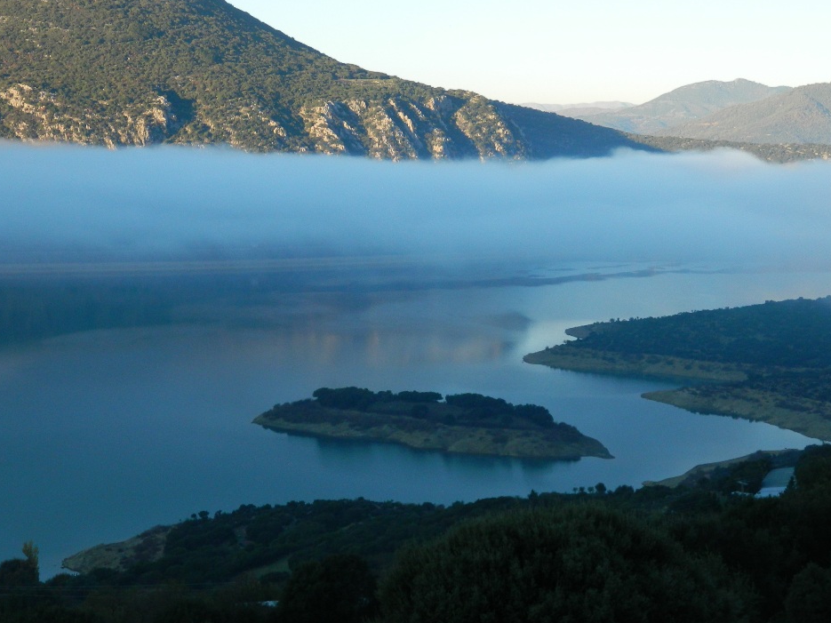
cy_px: 257
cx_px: 389
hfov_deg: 30.3
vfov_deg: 22.9
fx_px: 1536
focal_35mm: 64
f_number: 3.6
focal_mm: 8.4
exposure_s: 1/400
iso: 125
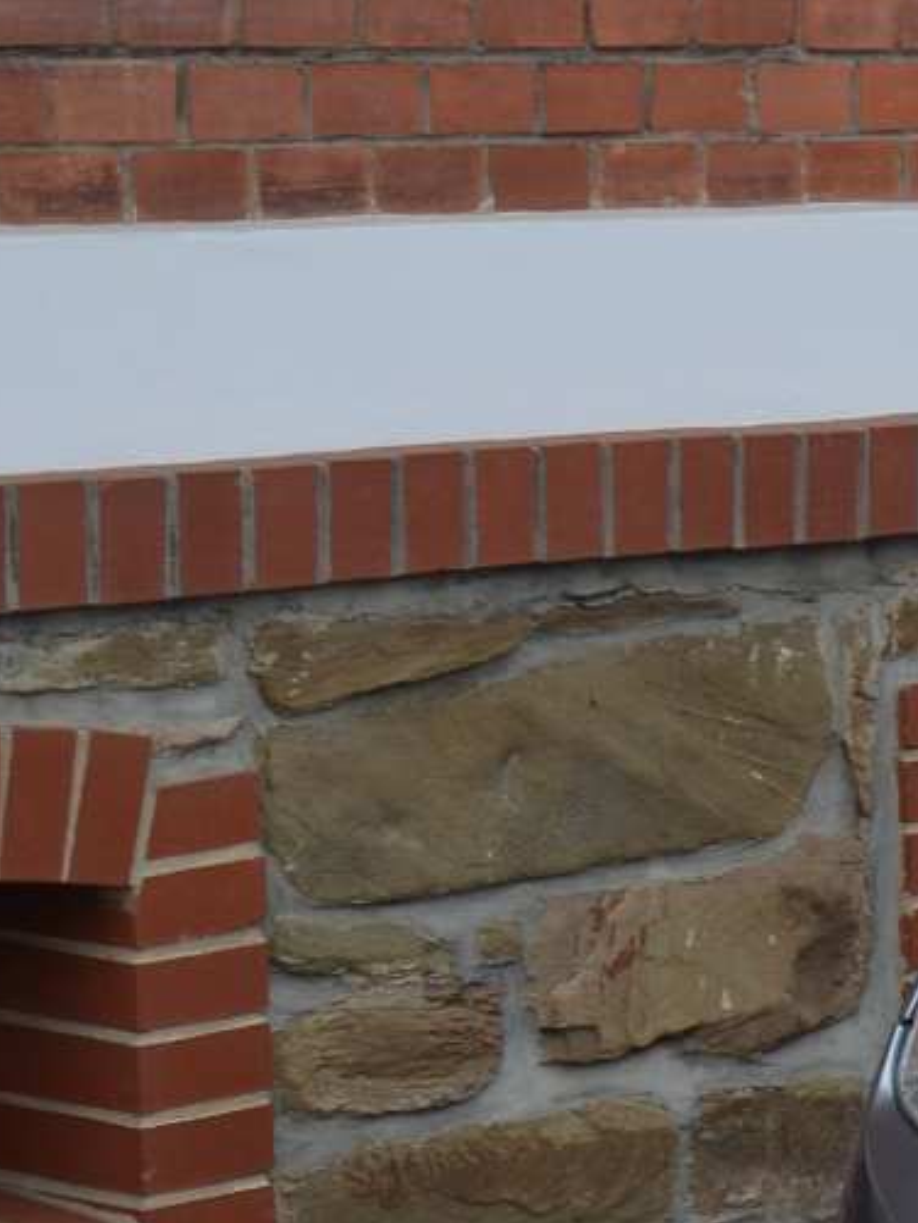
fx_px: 6009
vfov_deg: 11.6
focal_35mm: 170
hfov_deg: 7.6
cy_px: 564
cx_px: 2774
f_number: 8
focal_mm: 24
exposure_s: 1/250
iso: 200
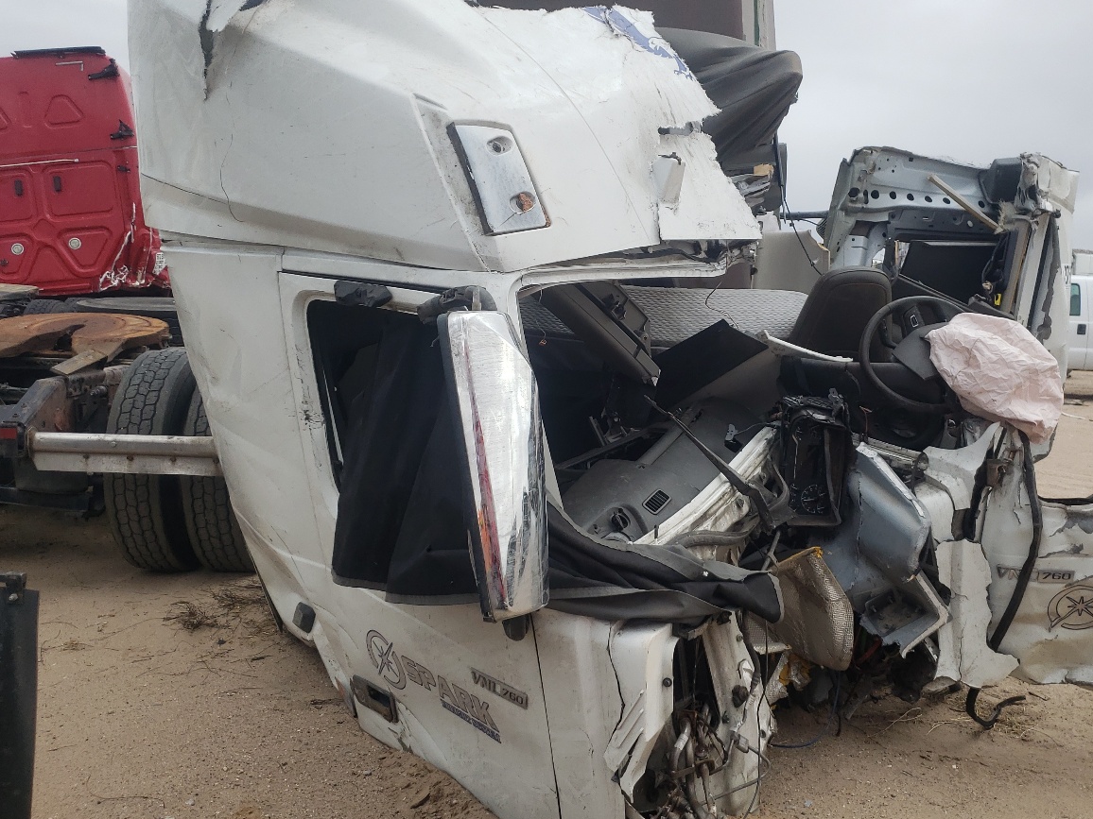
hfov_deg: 51.1
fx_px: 1137
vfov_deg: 39.7
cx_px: 651
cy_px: 408
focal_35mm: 36
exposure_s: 1/2000
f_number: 1.5
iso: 50
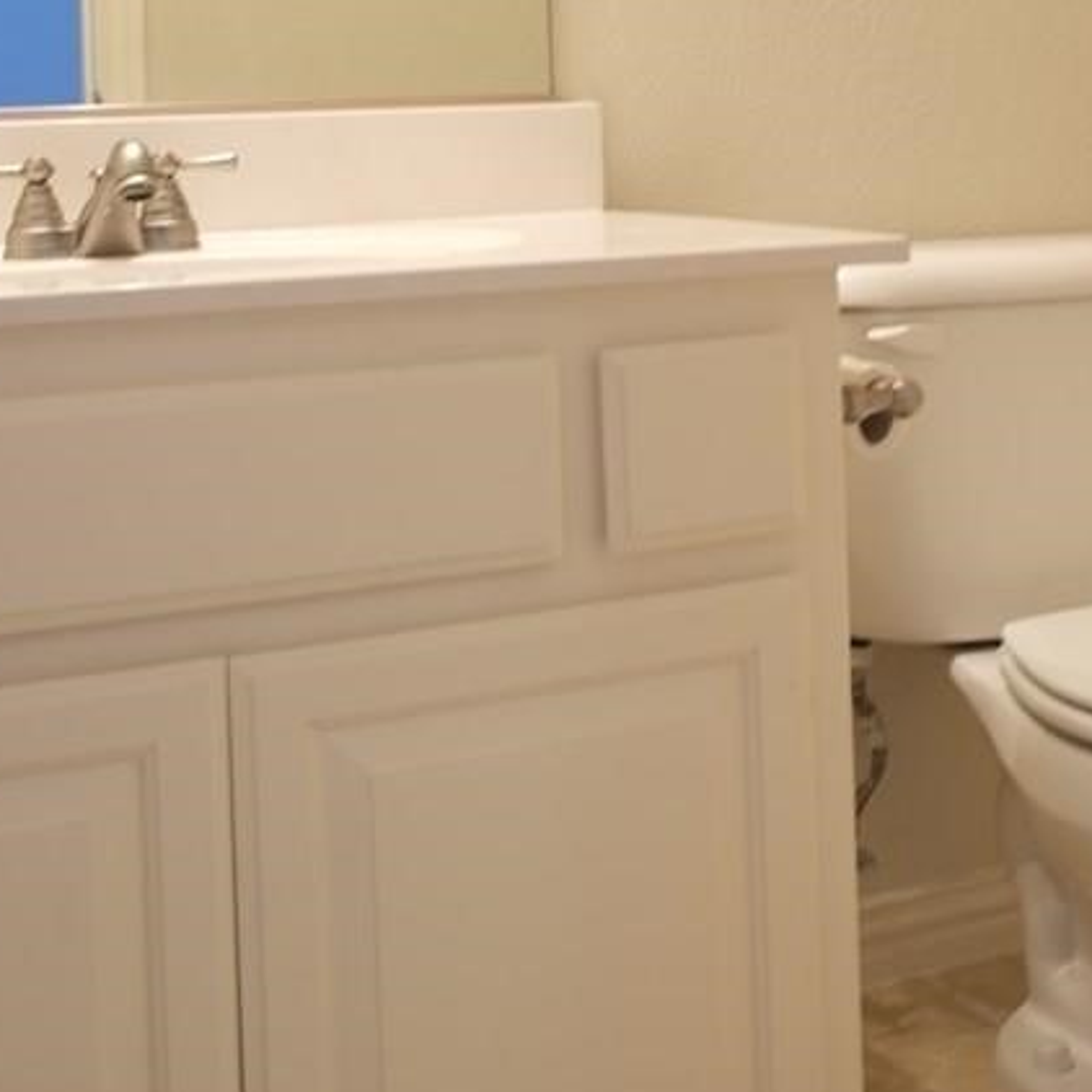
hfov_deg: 28.8
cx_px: 774
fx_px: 2106
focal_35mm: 59
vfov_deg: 27.9
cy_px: 93
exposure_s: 1/10
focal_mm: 18
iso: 200
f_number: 2.8
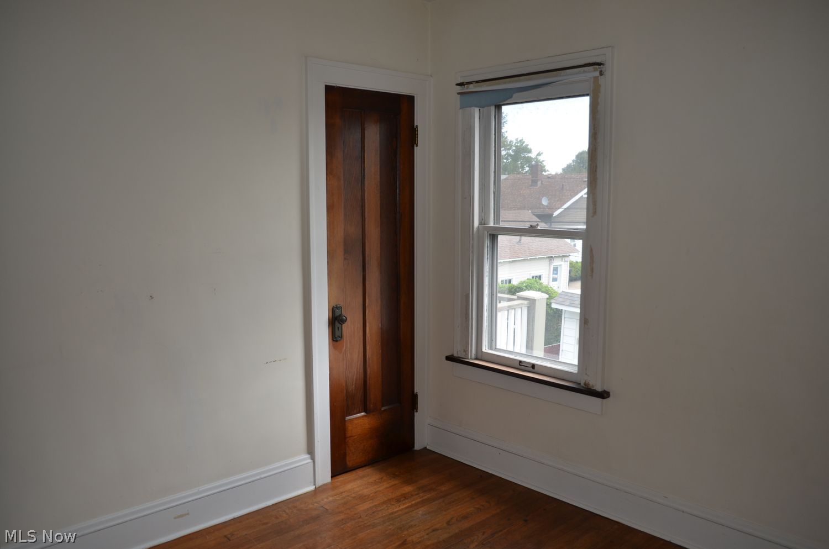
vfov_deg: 43.4
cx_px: 414
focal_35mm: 30
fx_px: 690
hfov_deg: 62.0
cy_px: 274
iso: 160
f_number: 3.8
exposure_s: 1/200
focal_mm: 20
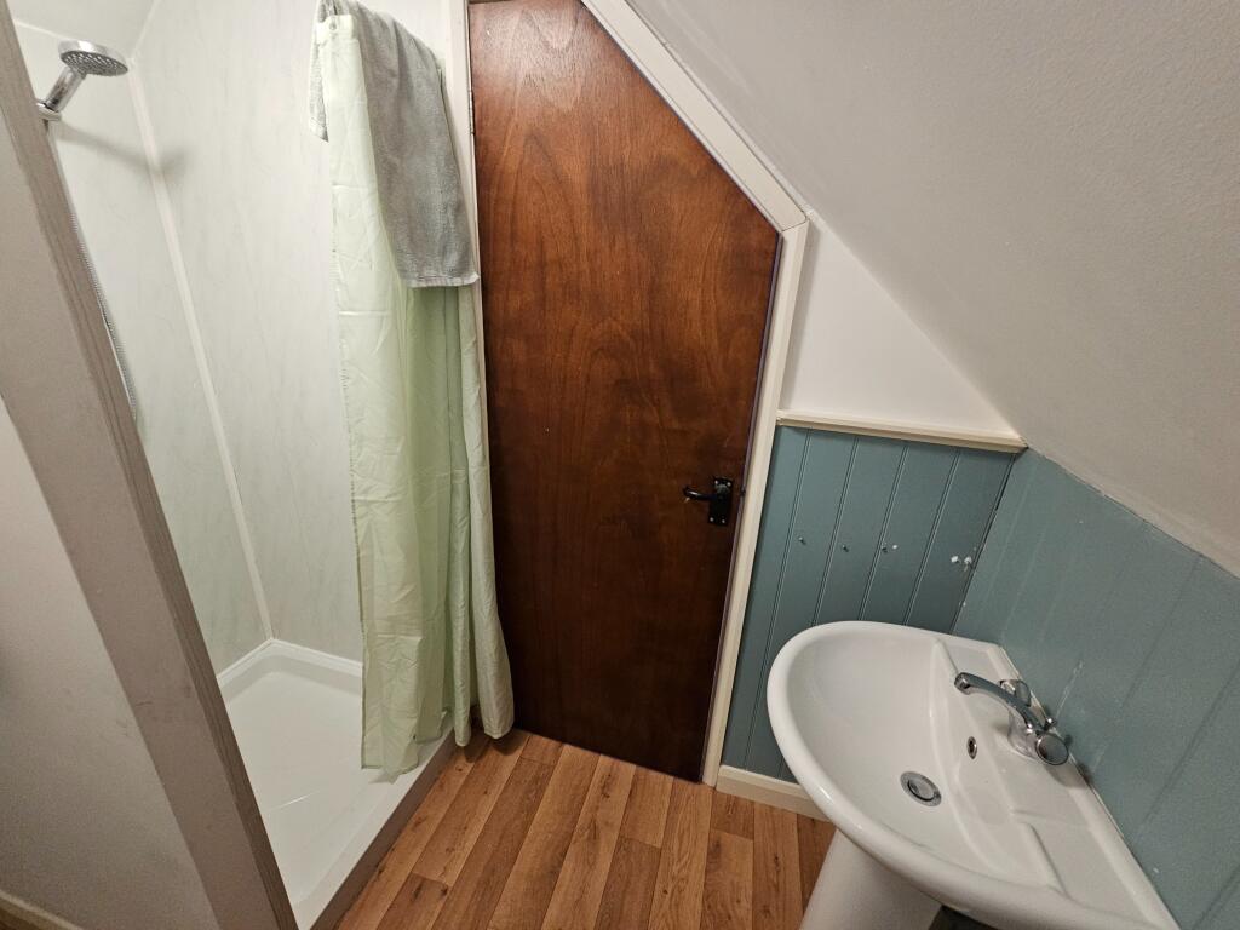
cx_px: 620
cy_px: 465
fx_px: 466
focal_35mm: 13
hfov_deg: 106.2
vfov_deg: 89.9
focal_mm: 2.2
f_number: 2.2
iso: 640
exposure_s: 1/30
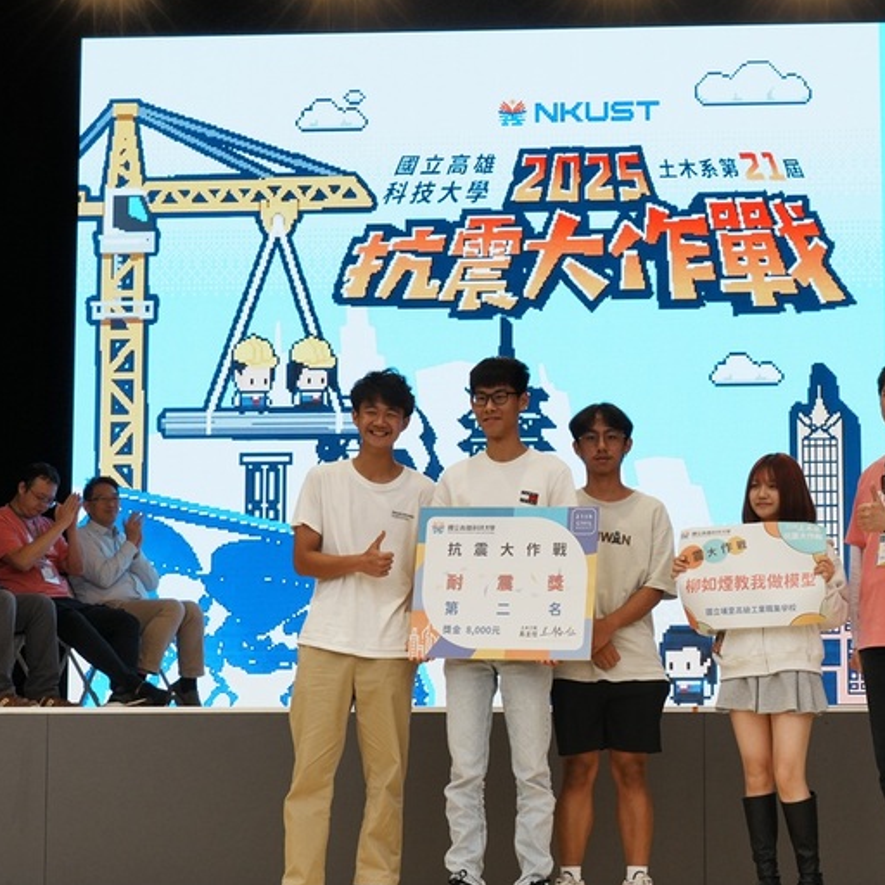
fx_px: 2401
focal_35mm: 83
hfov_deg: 20.8
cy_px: 443
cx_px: 605
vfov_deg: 20.9
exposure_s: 1/50
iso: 1000
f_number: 11
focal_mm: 50
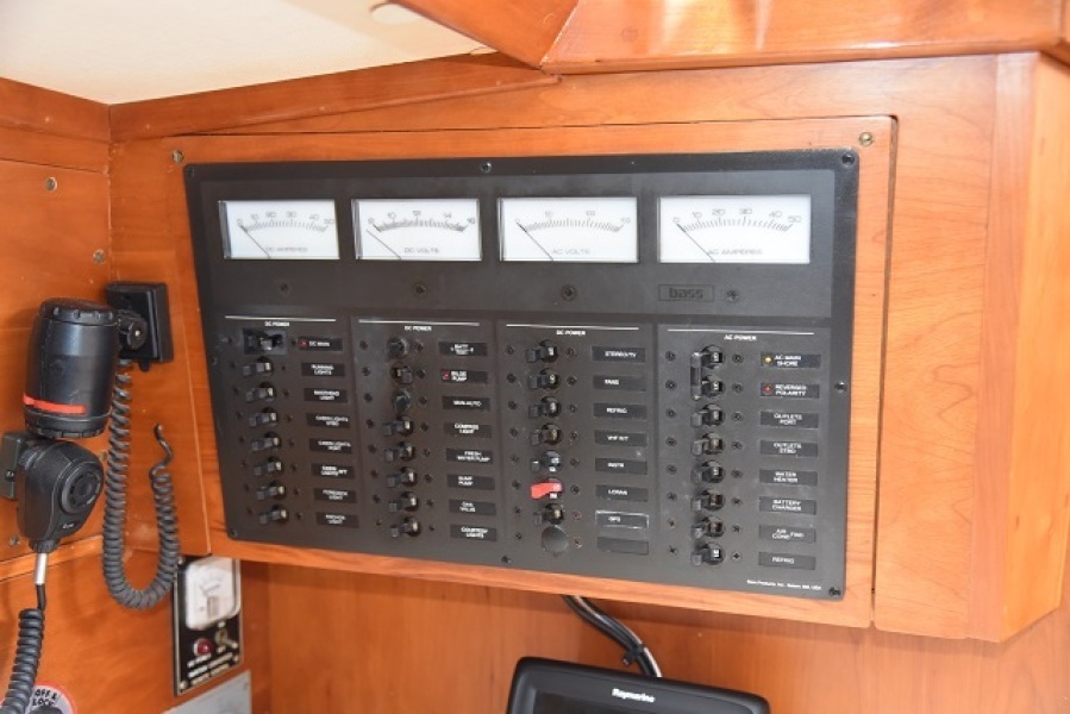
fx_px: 1130
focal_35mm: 38
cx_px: 535
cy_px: 357
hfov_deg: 50.7
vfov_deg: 35.1
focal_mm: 38
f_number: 4
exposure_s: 1/60
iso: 2500
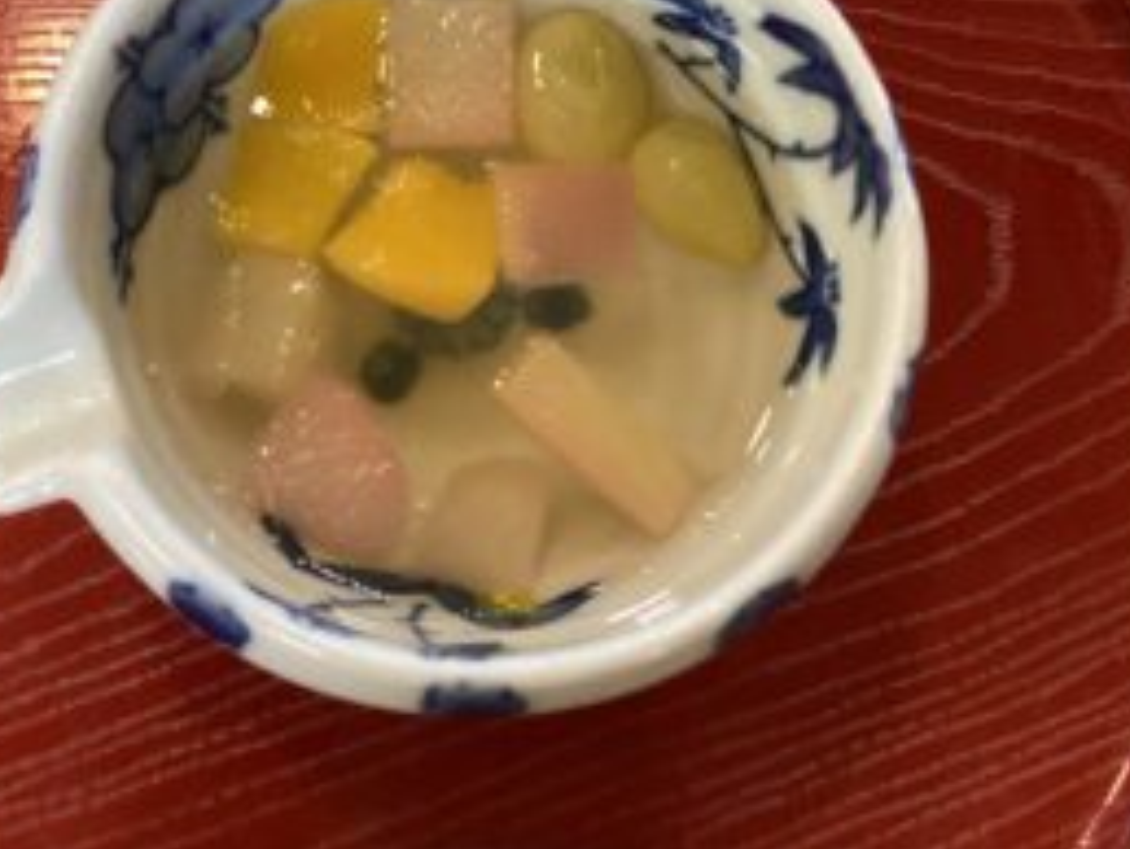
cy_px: 243
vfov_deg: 31.8
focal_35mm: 45
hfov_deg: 41.9
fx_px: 1470
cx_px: 475
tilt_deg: -75.6
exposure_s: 1/50
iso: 320
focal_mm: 3.3
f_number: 2.4
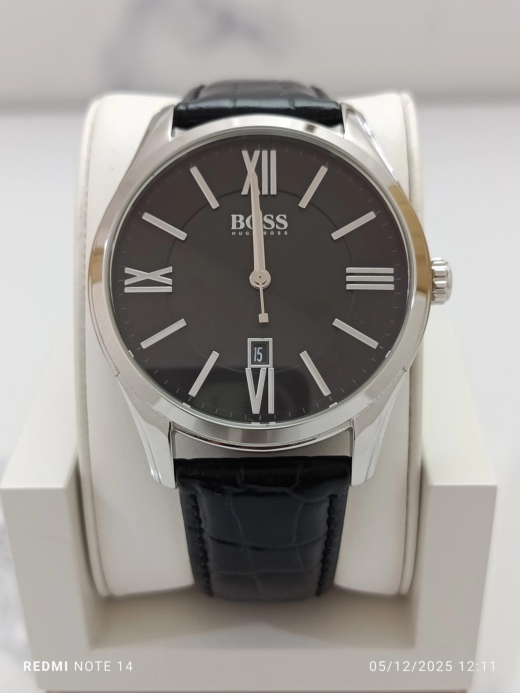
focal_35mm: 48
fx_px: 961
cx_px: 260
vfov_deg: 39.7
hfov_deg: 30.3
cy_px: 346
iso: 506
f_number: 1.7
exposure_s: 1/100
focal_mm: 5.24
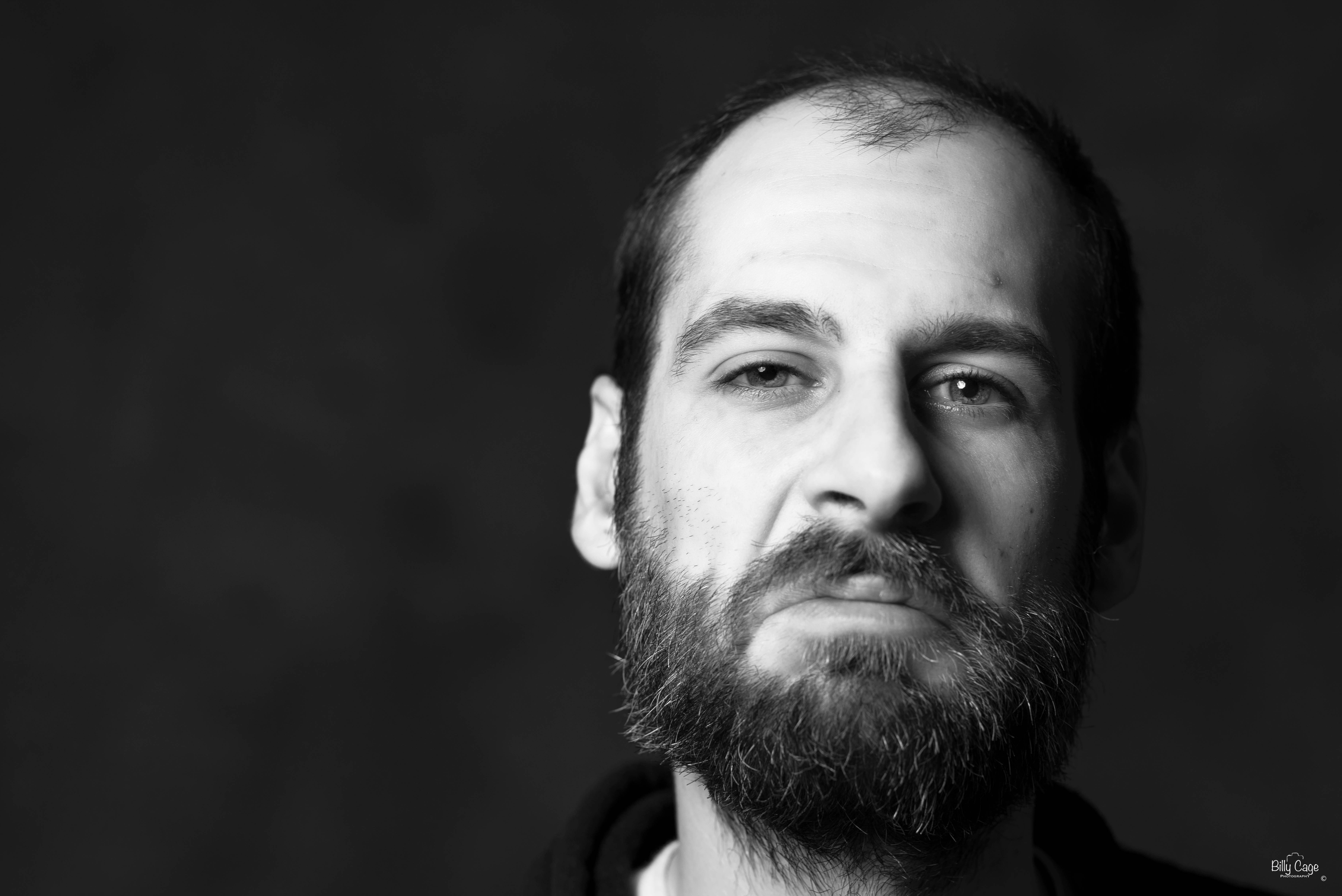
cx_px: 671
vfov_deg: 13.1
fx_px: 3915
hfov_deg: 19.5
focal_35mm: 105
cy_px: 448
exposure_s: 1/125
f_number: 4
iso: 100
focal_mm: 105
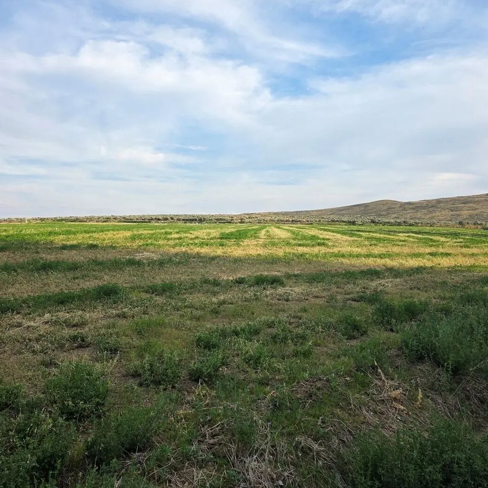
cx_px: 250
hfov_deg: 57.3
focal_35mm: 28
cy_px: 248
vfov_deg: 57.3
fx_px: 447
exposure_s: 1/1849
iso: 80
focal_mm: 6.3
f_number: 1.7
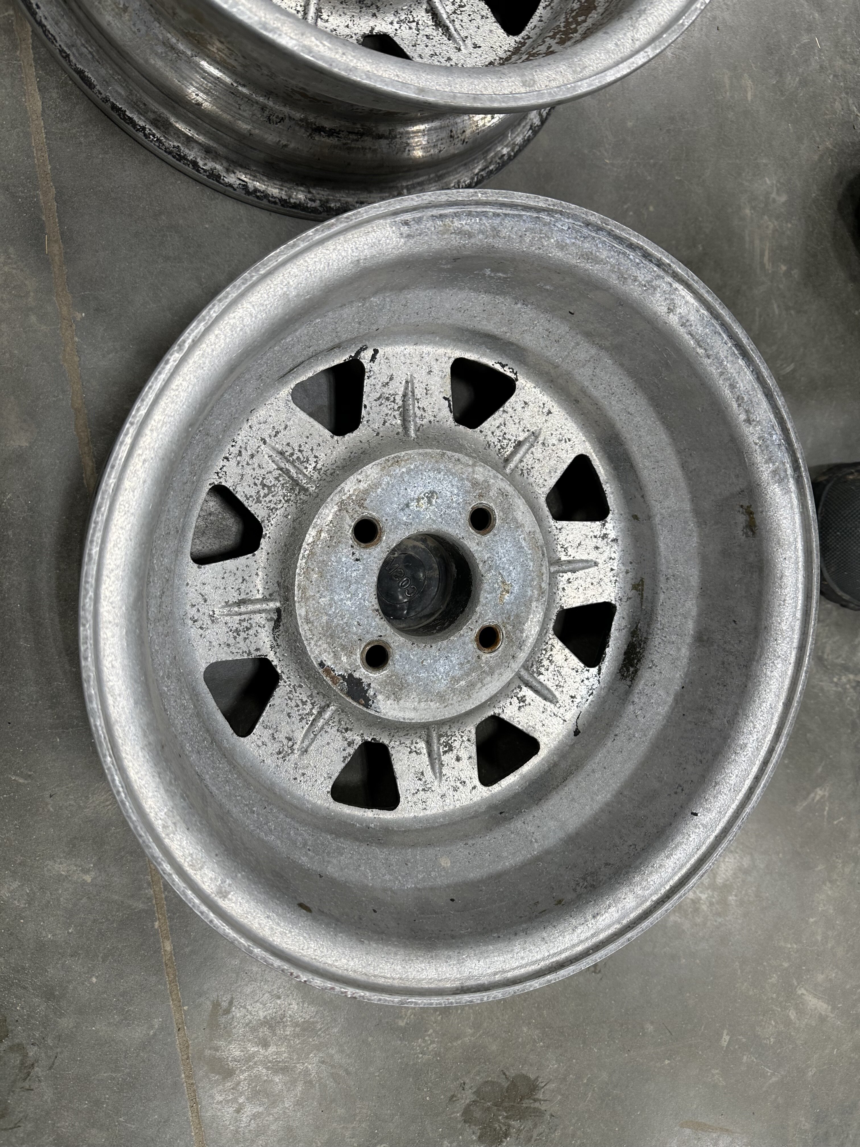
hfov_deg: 56.8
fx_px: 795
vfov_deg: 71.6
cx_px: 430
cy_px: 574
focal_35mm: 24
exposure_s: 1/120
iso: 100
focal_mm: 6.86
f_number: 1.78
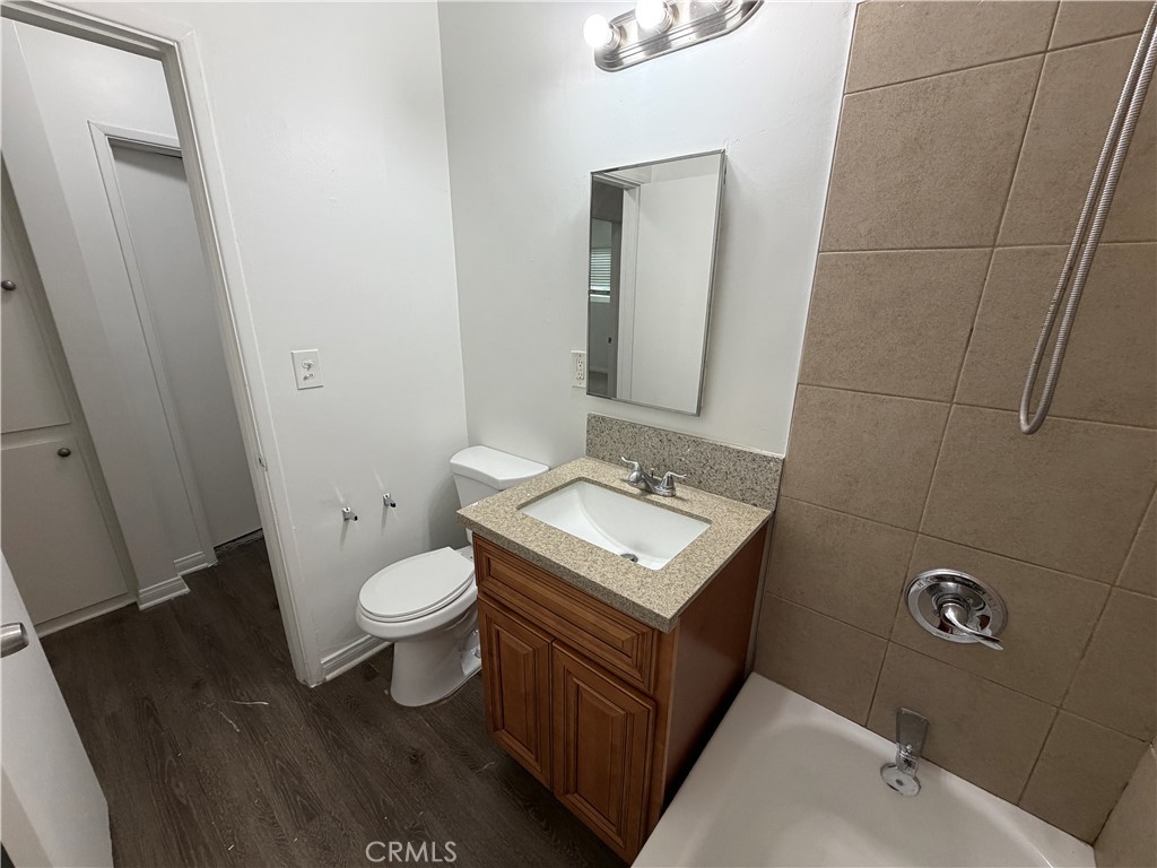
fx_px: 468
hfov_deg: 102.1
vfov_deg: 85.7
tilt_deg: -17.5
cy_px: 434
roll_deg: +0.2
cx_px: 578
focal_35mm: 14
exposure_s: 1/120
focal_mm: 2.22
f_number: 2.2
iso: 250
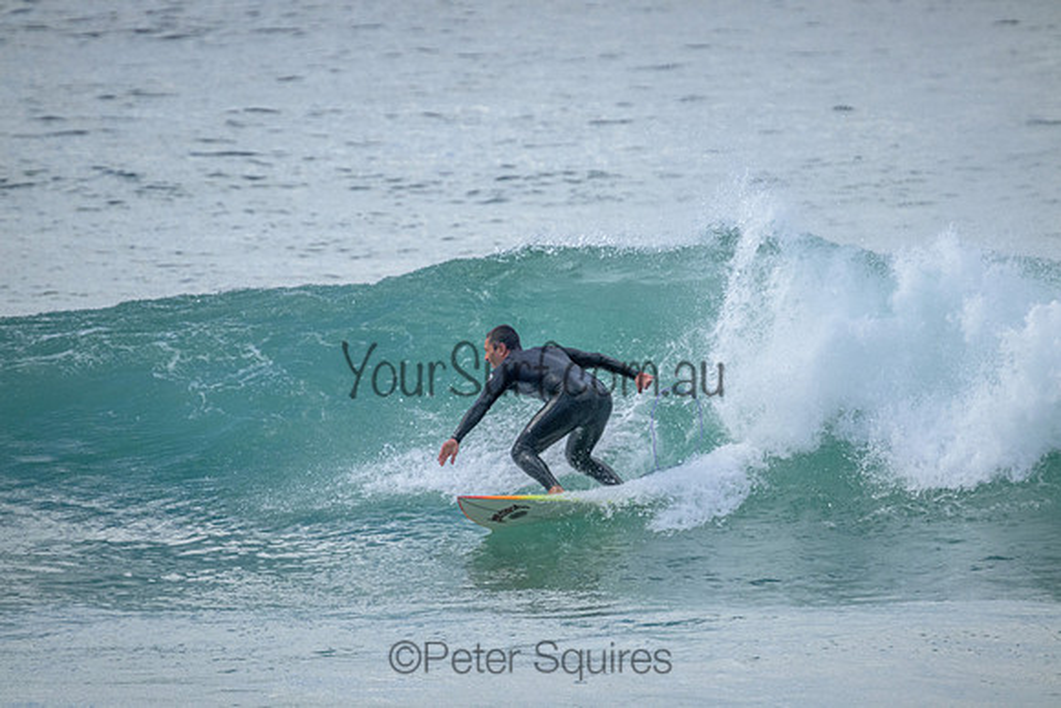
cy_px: 354
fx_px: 23582
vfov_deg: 1.7
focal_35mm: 800
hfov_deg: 2.6
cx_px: 530
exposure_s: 1/1000
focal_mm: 800
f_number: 11
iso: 5000
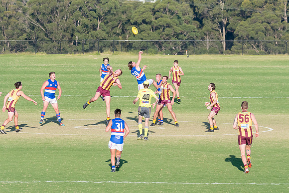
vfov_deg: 4.2
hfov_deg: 6.2
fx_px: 2650
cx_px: 144
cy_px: 96
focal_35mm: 330
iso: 800
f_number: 7.1
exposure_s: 1/2500
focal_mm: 220
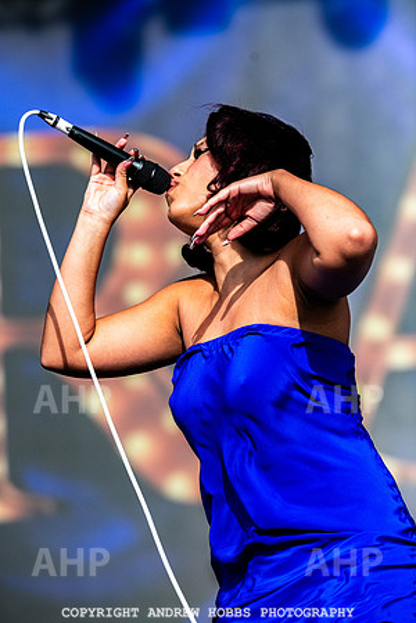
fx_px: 2946
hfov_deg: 8.1
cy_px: 312
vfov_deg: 12.1
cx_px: 208
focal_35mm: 170
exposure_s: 1/6400
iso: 250
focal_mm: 170
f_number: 4.5
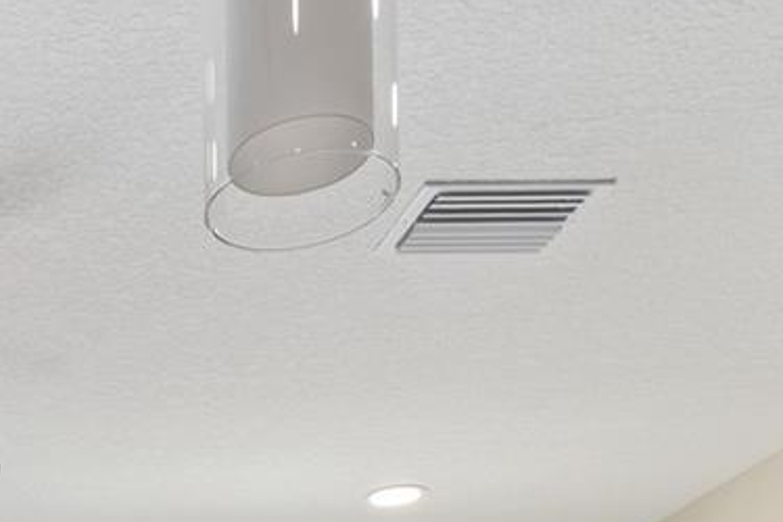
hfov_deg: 26.6
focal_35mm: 64
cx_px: -234
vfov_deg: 16.2
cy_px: 1061
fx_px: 1392
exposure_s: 1/5
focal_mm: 10
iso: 100
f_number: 7.1
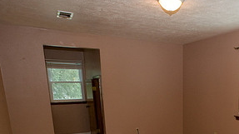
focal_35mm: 36
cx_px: 195
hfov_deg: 51.5
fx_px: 228
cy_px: 149
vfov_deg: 29.4
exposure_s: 1/60
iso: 1250
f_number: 4
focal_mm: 17
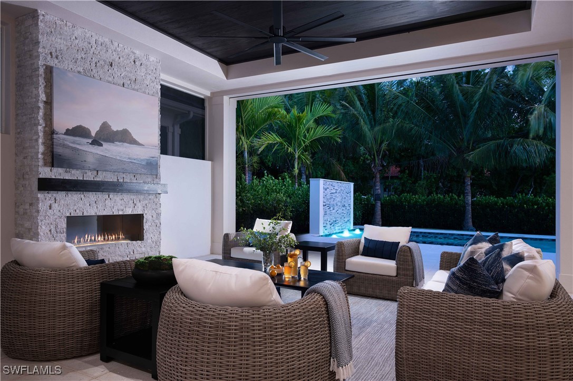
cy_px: 190
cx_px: 286
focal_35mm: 24
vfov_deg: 53.1
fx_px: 382
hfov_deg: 73.8
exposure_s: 1/1.25
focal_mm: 24
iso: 125
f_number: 8
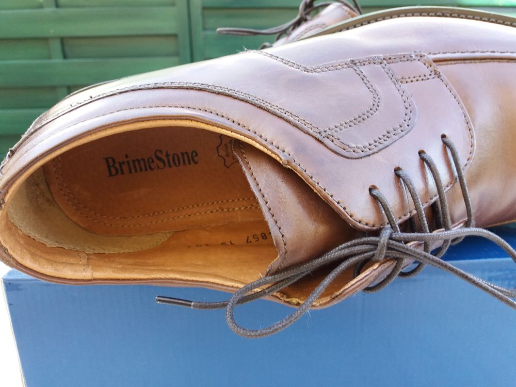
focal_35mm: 28
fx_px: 417
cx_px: 258
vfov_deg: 49.7
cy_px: 194
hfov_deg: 63.4
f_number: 1.9
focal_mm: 3.7
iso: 80
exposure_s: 1/50
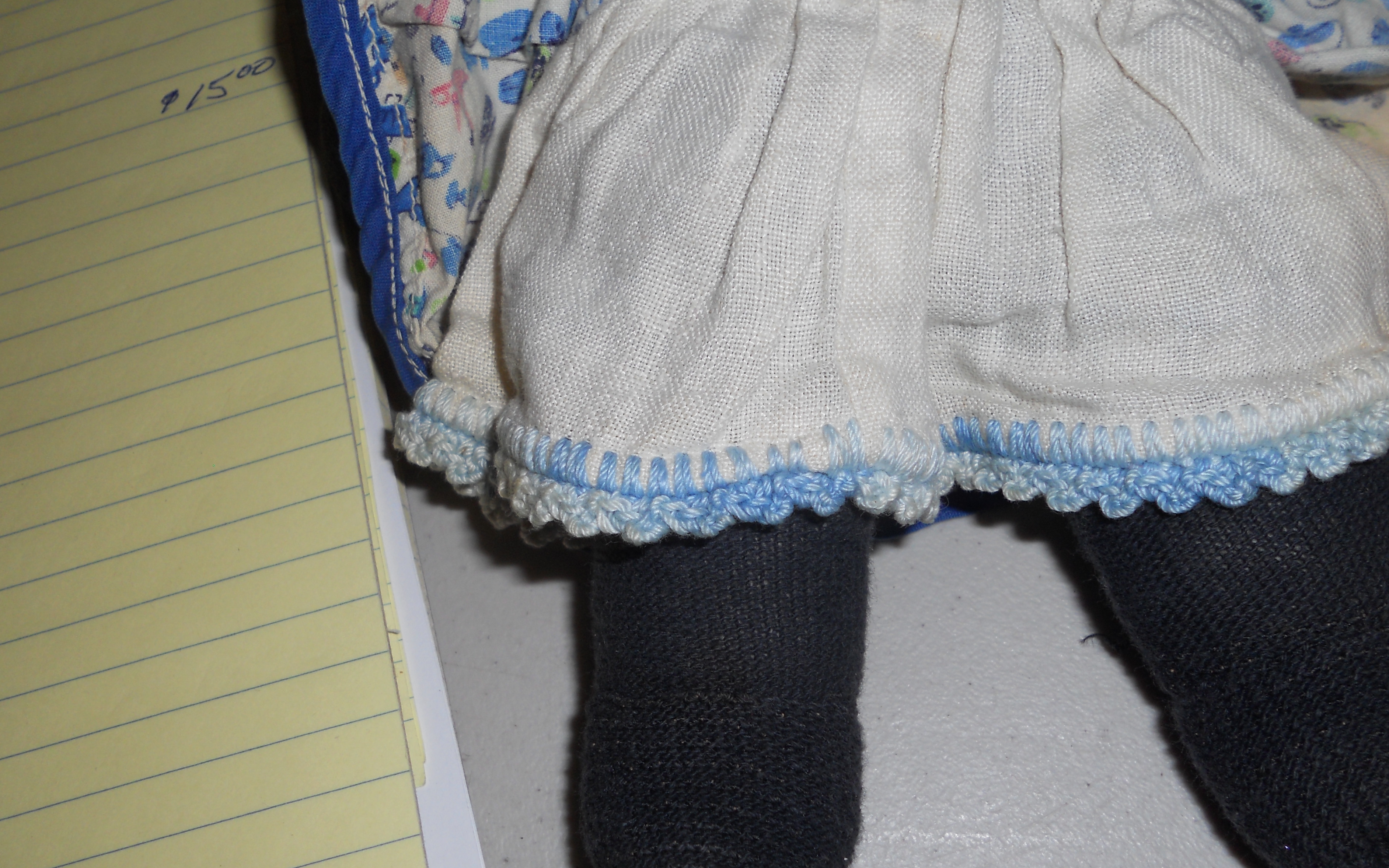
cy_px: 502
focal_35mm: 36
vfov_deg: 35.3
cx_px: 668
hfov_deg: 54.0
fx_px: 1363
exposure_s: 1/25
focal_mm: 5.8
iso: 80
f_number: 8.8
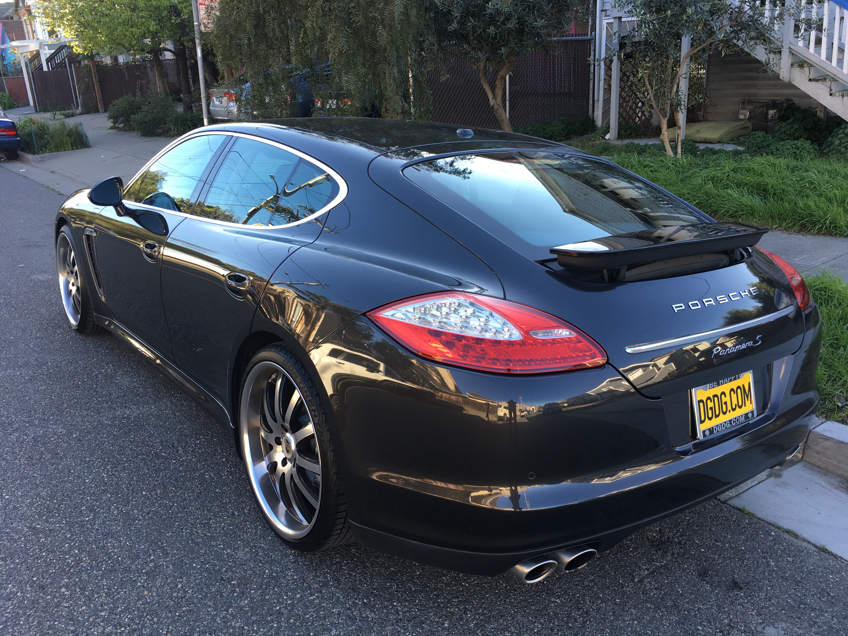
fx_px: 710
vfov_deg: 48.2
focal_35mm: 29
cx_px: 424
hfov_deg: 61.7
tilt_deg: -19.4
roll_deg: +2.1
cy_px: 318
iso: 25
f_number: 2.2
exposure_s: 1/120
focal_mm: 4.15
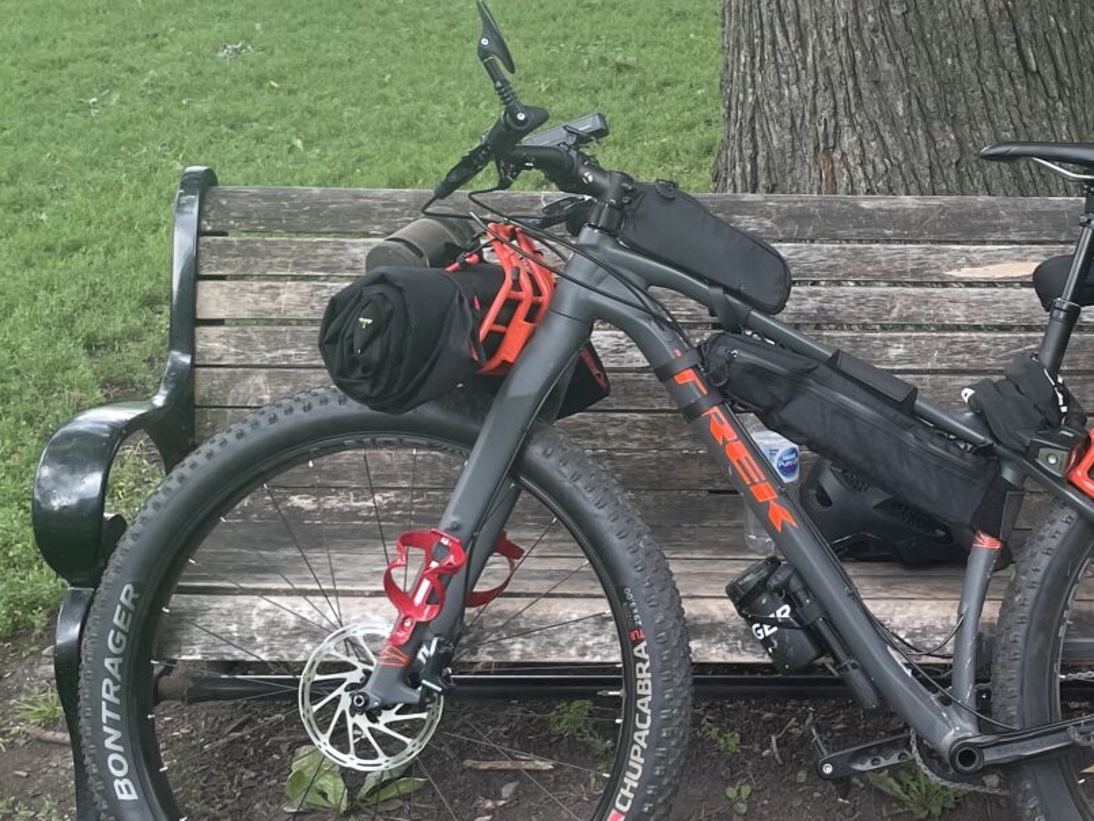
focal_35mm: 62
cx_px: 896
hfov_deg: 30.3
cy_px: 337
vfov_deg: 23.6
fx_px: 1960
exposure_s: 1/196
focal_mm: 4.2
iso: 32
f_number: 1.6
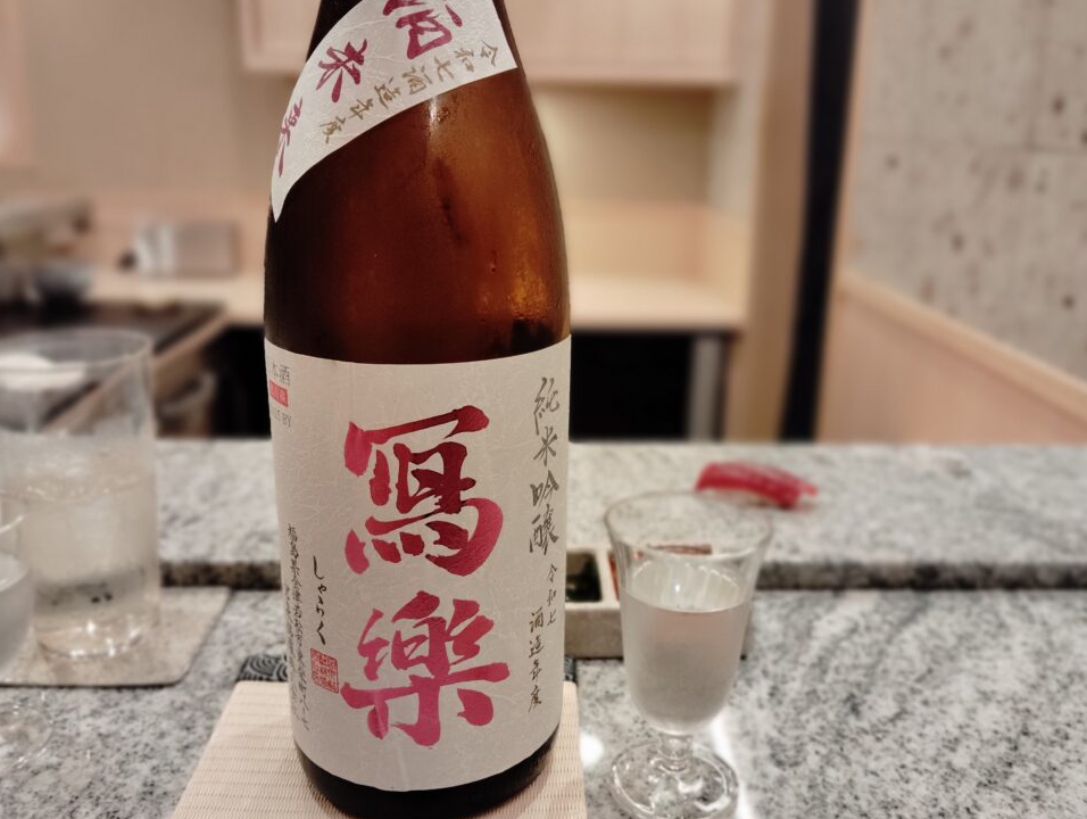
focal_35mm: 30
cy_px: 406
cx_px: 557
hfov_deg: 59.9
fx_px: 943
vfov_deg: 46.9
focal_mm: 4.22
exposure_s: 1/33.3
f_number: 1.8
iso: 222
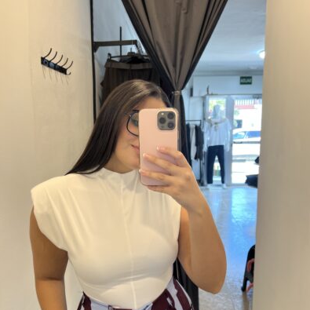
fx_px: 314
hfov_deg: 52.5
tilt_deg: -7.9
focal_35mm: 31
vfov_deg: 52.4
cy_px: 171
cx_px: 155
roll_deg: +0.6
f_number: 1.5
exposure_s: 1/100
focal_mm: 5.7
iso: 100
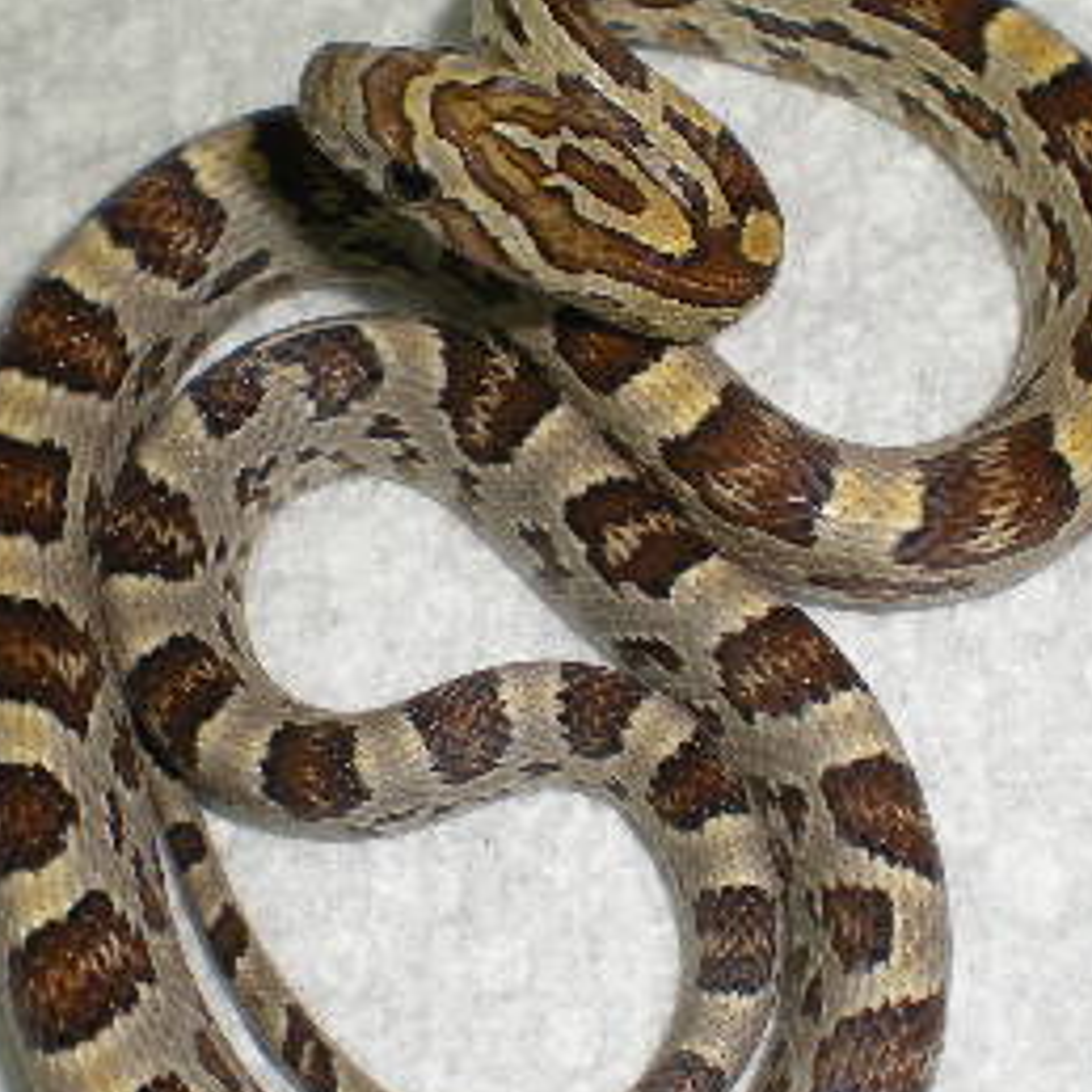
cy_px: 704
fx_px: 2962
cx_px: 540
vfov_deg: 20.8
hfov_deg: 20.9
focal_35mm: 83
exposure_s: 1/30
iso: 64
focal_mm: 6.3
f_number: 4.6
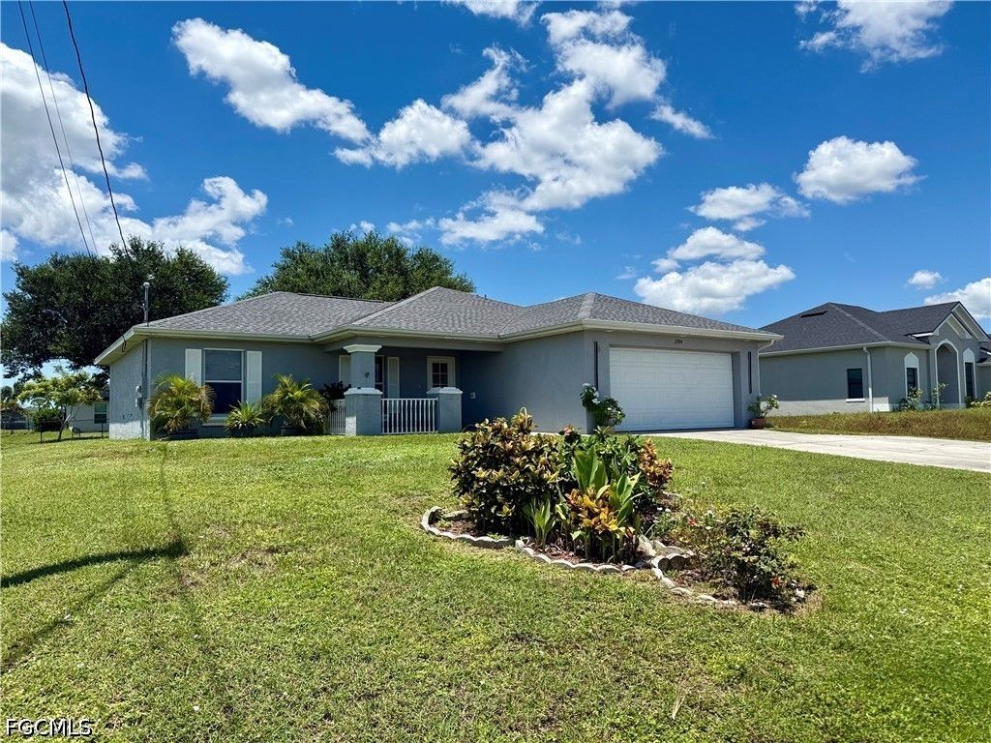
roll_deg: +1.3
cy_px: 372
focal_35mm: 24
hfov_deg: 71.6
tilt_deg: +4.9
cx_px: 496
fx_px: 687
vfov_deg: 56.8
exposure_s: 1/6173
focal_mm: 6.76
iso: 80
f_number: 1.78
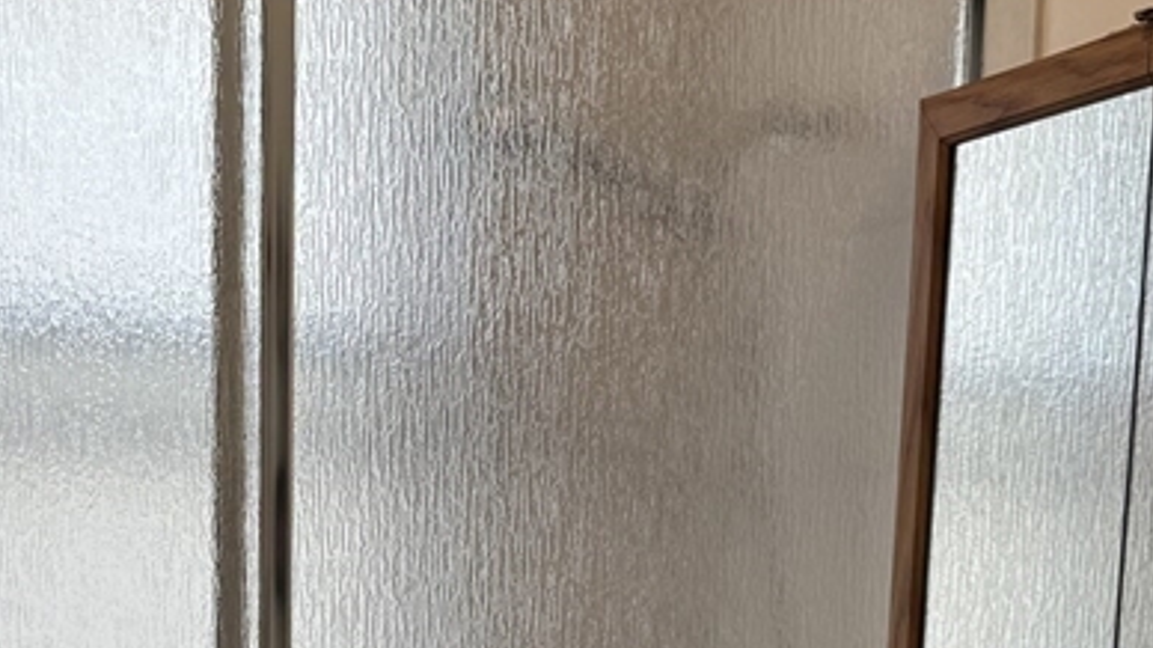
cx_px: 437
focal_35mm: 69
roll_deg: -1.3
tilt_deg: -9.3
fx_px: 2109
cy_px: 907
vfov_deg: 16.3
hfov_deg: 30.5
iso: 100
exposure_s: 1/120
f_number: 1.78
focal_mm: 6.76
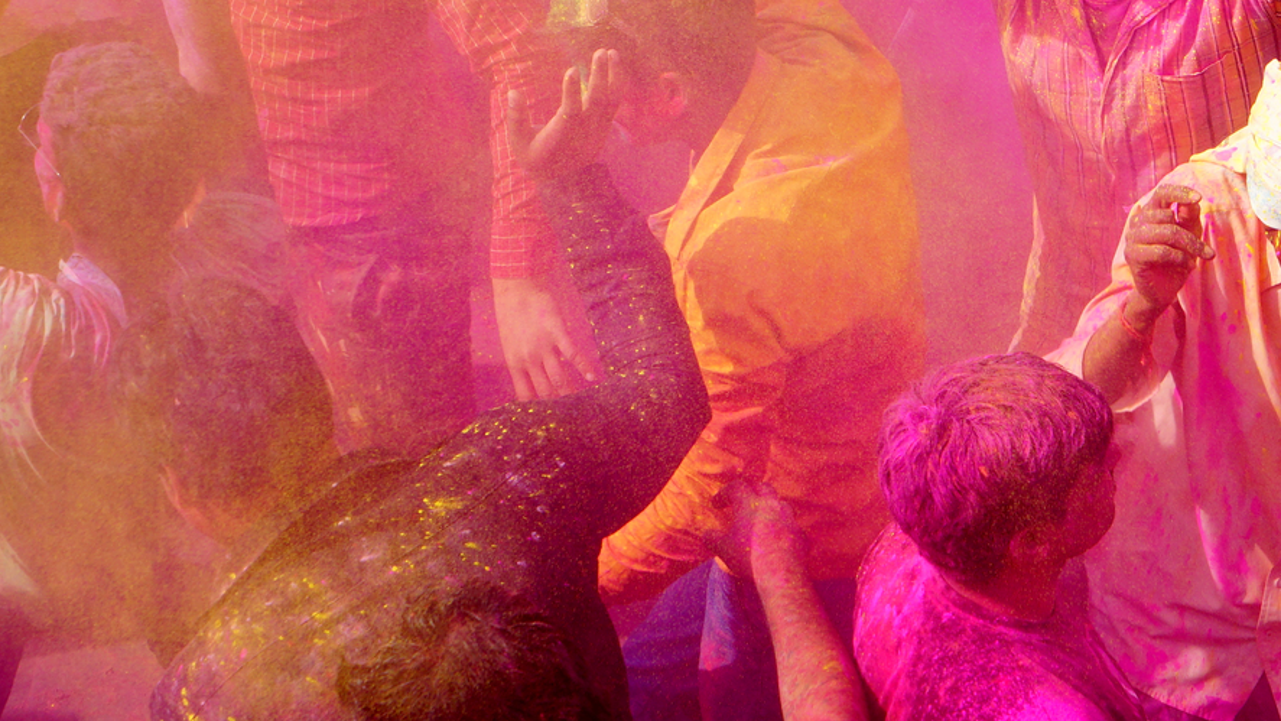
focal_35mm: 163
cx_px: 1030
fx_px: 5537
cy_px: -219
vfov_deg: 7.4
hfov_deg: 13.1
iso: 160
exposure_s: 1/400
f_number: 8
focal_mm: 69
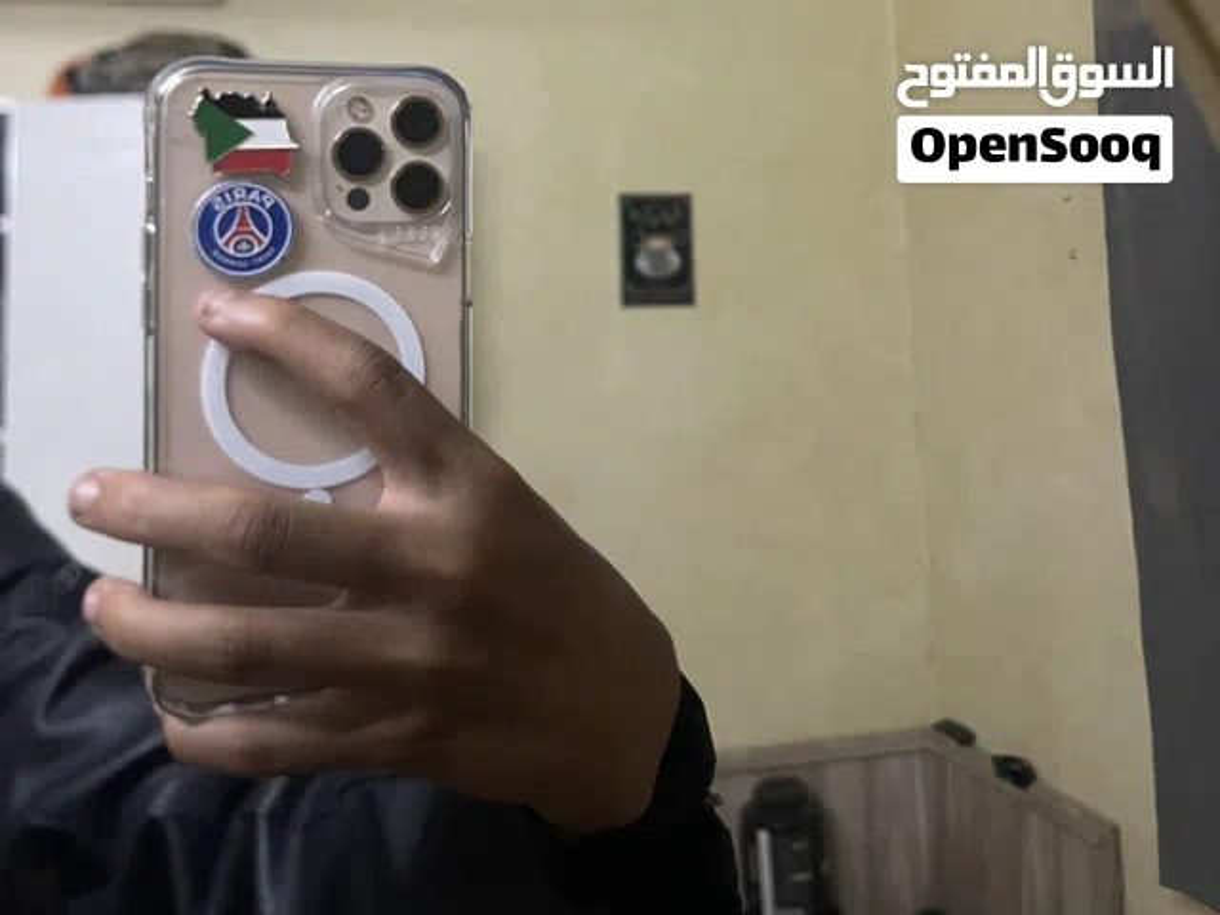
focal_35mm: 25
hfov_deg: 69.4
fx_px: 881
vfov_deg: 54.9
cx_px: 610
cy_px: 458
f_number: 1.6
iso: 640
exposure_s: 1/30
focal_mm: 5.1
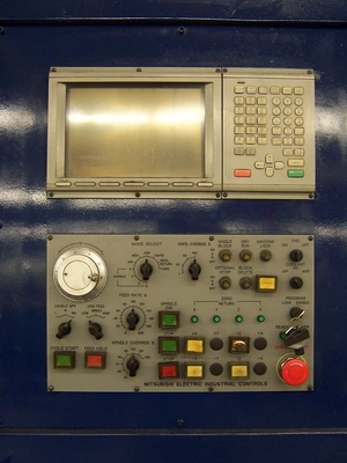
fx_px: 481
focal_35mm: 36
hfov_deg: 39.7
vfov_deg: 51.4
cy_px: 232
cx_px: 174
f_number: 2.8
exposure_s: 1/15
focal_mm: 5.6
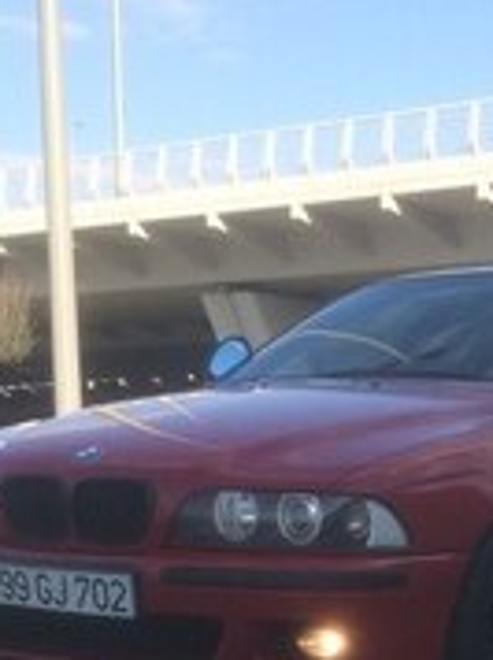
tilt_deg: -11.6
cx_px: 434
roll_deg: -0.3
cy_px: 812
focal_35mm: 81
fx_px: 1542
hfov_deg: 17.9
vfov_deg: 22.1
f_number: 2.2
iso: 32
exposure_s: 1/855
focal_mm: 4.15
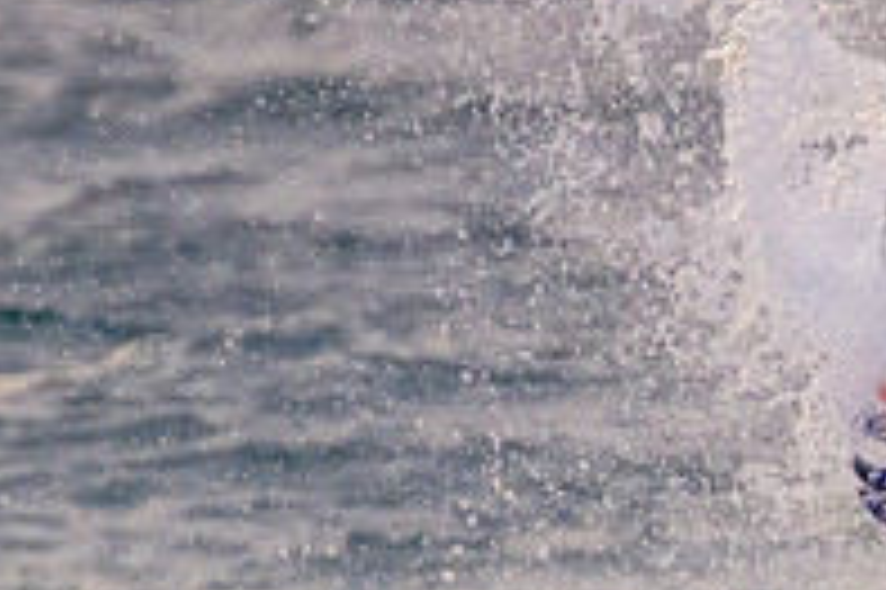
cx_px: 1007
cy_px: 768
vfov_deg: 0.6
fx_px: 57983
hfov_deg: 0.9
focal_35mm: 2358
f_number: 11
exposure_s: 1/1600
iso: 5600
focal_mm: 800
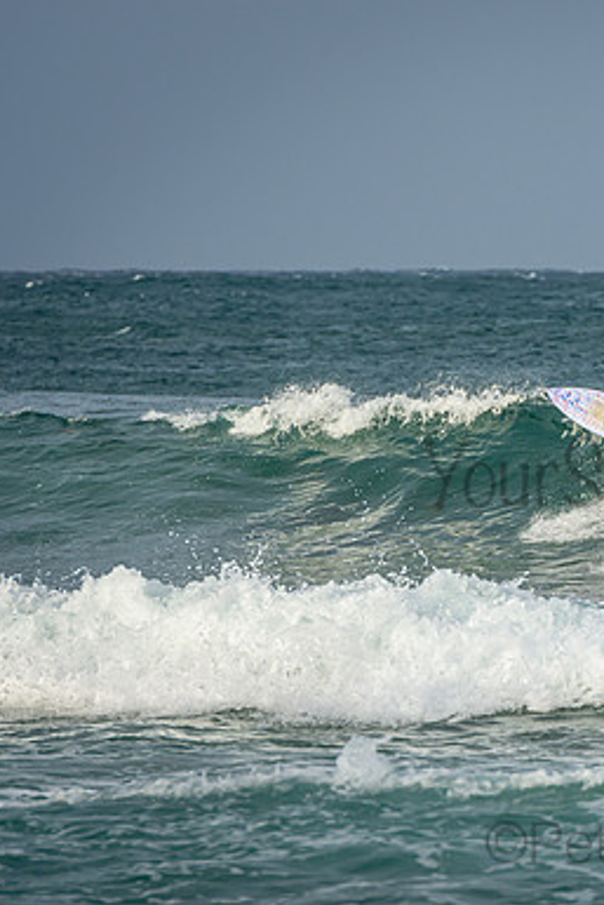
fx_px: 12169
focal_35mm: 484
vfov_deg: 4.3
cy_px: 452
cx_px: 667
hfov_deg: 2.8
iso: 200
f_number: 5.6
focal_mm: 200
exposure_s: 1/1600
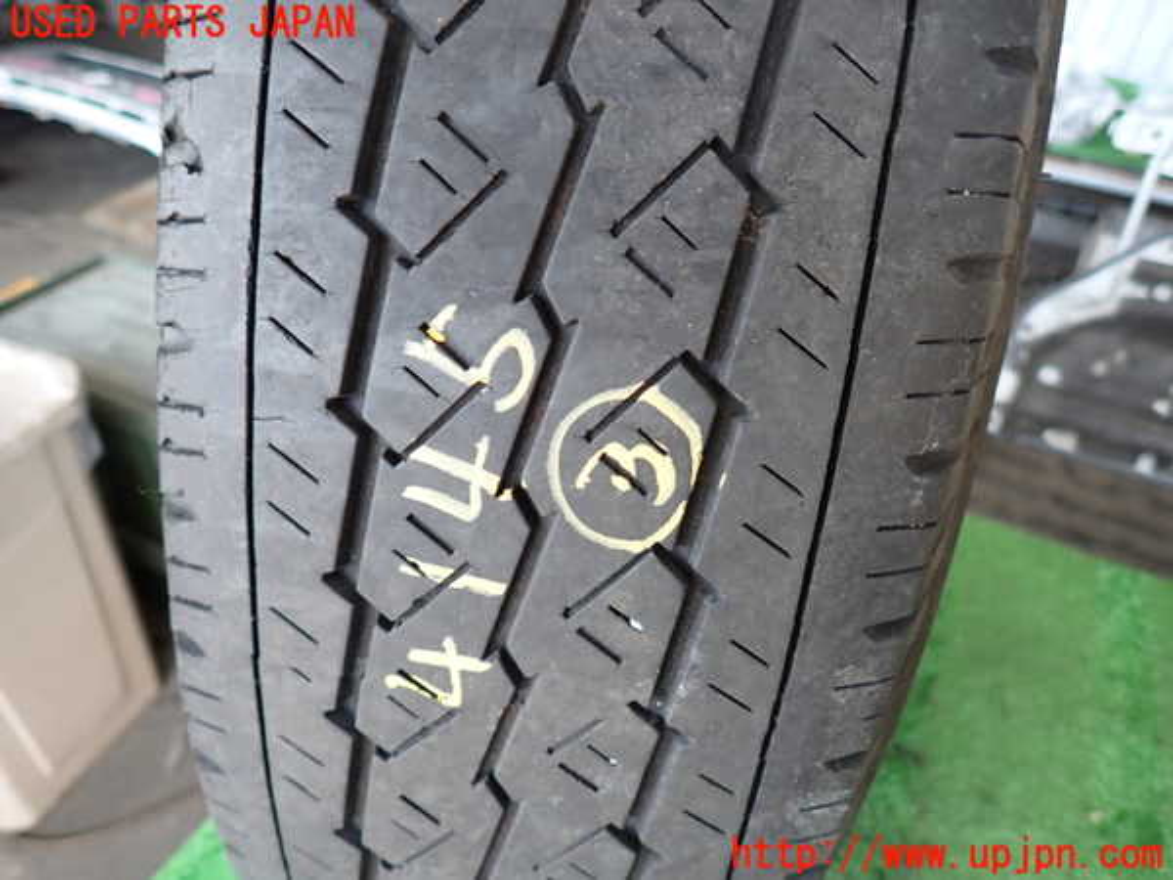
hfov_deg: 69.4
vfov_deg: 54.9
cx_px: 586
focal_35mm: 25
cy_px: 440
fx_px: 847
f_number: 2
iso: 100
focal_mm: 4.5
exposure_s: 1/80
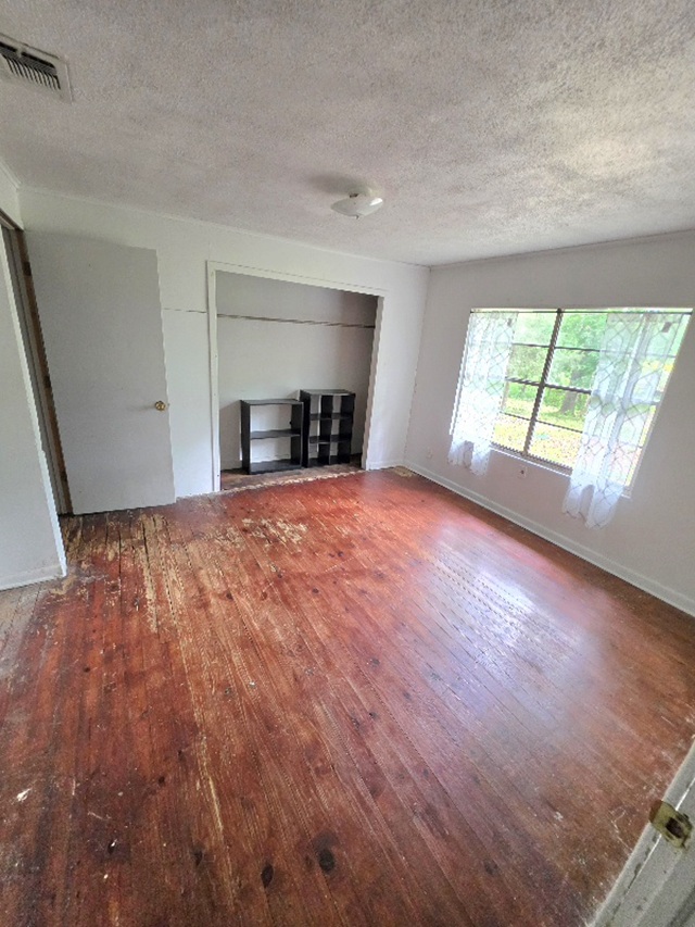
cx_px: 348
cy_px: 464
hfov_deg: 89.9
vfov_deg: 106.2
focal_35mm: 13
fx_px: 348
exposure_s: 1/60.2
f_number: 1.9
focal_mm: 2.2
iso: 400
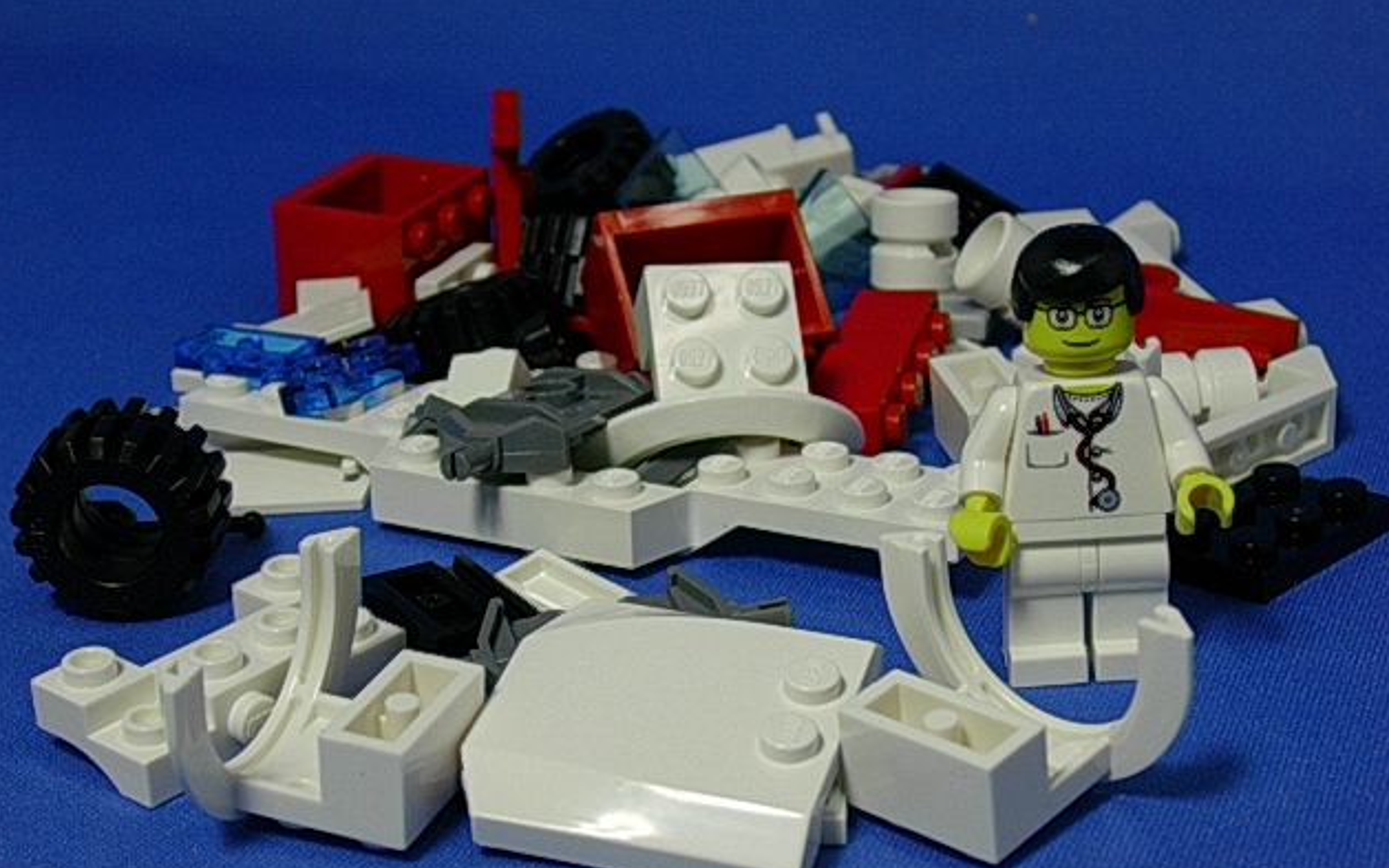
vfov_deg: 19.1
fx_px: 2574
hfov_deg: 30.2
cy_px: 508
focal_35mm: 68
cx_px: 685
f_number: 3.5
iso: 70
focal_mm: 9.6
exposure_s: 1/58.6
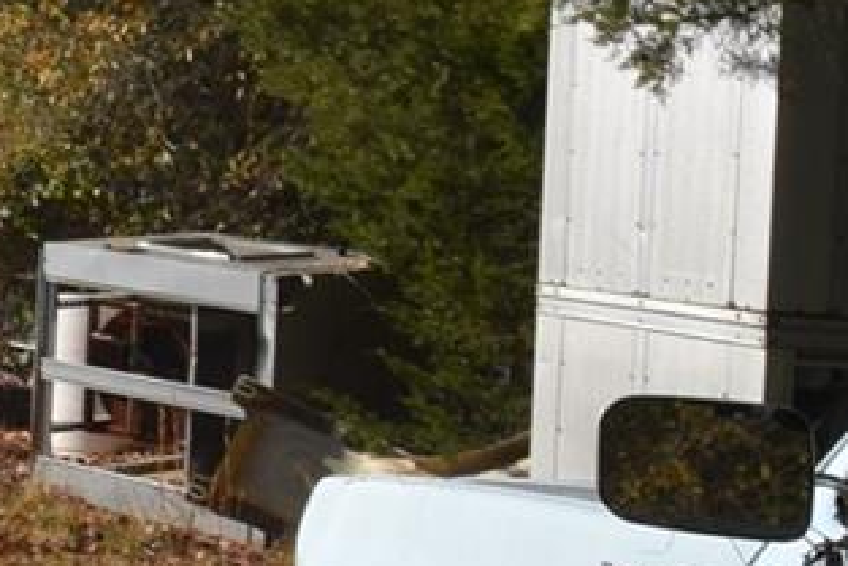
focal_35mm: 98
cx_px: -843
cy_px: 91
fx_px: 2309
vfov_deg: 13.9
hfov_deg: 16.2
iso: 100
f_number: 11
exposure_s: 1/200
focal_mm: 10
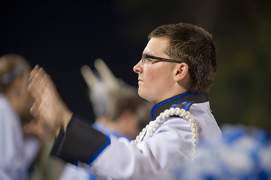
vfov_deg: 4.9
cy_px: 90
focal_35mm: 280
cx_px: 136
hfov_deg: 7.4
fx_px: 2106
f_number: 4
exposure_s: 1/80
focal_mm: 280
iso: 4000
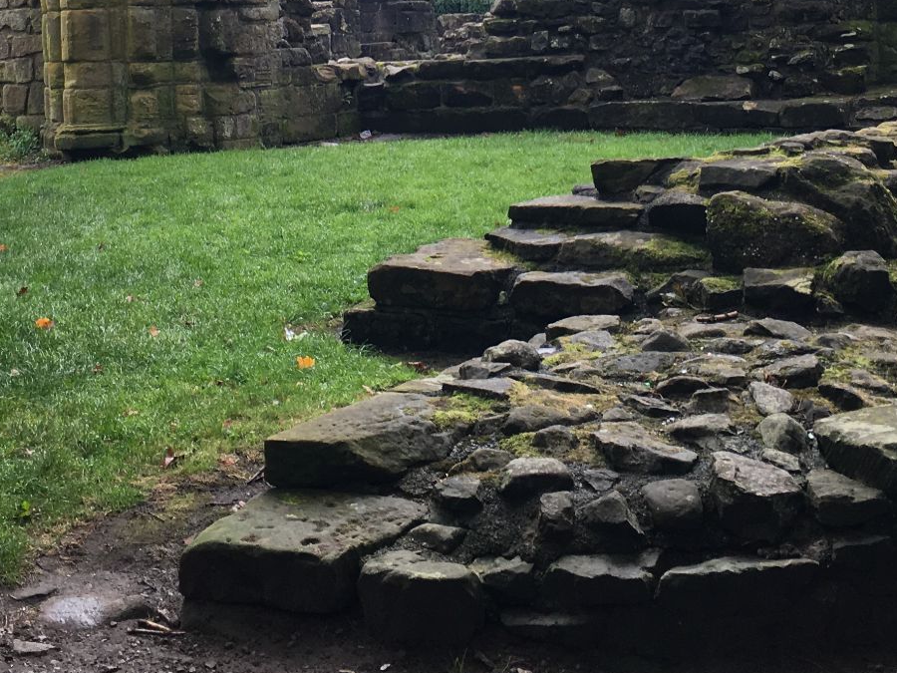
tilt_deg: +3.4
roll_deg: +3.1
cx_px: 431
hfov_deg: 29.4
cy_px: -46
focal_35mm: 66
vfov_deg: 21.3
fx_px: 1710
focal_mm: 4.15
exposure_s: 1/100
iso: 25
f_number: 2.2
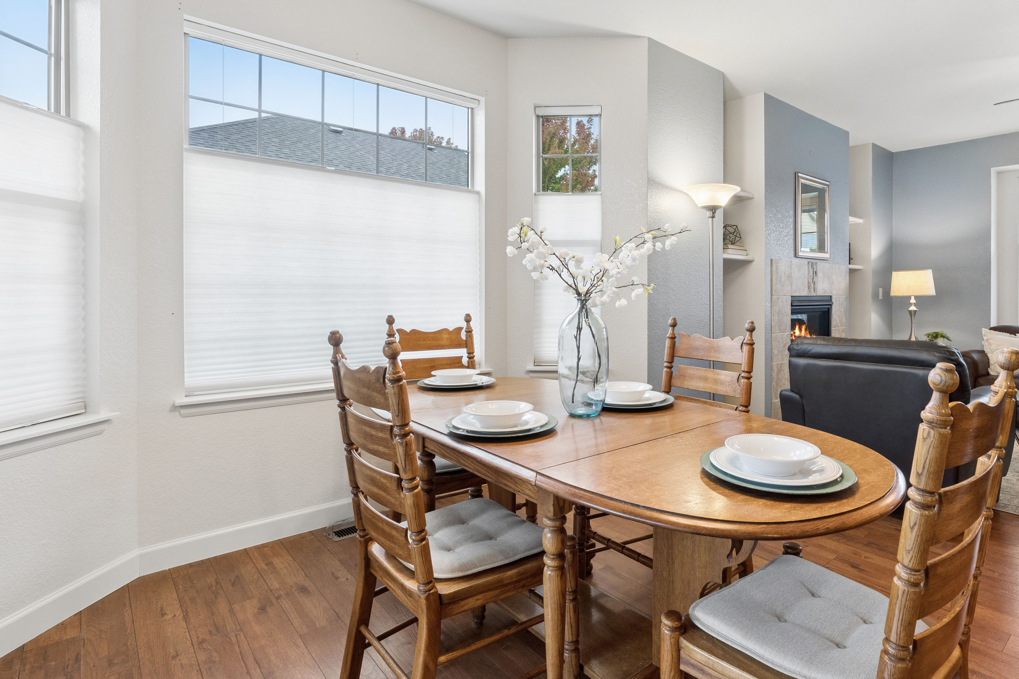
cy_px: 296
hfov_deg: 83.5
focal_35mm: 20
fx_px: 566
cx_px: 577
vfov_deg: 61.7
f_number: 11
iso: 640
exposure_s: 1/20
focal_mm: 16
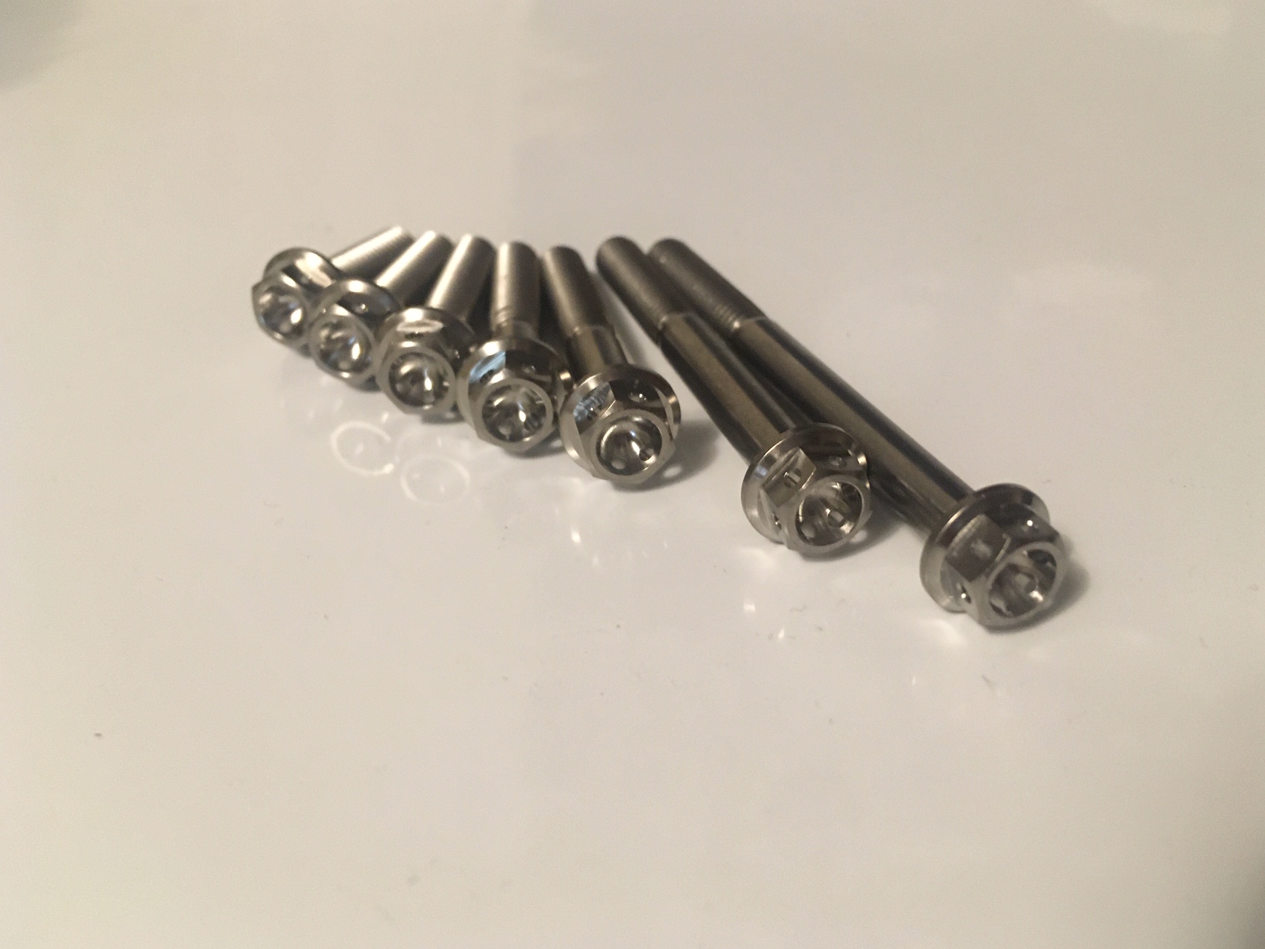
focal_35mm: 31
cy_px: 471
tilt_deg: -35.0
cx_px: 645
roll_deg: +3.3
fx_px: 1133
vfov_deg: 45.4
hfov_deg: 58.4
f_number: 2.2
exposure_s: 1/15
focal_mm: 4.15
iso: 200
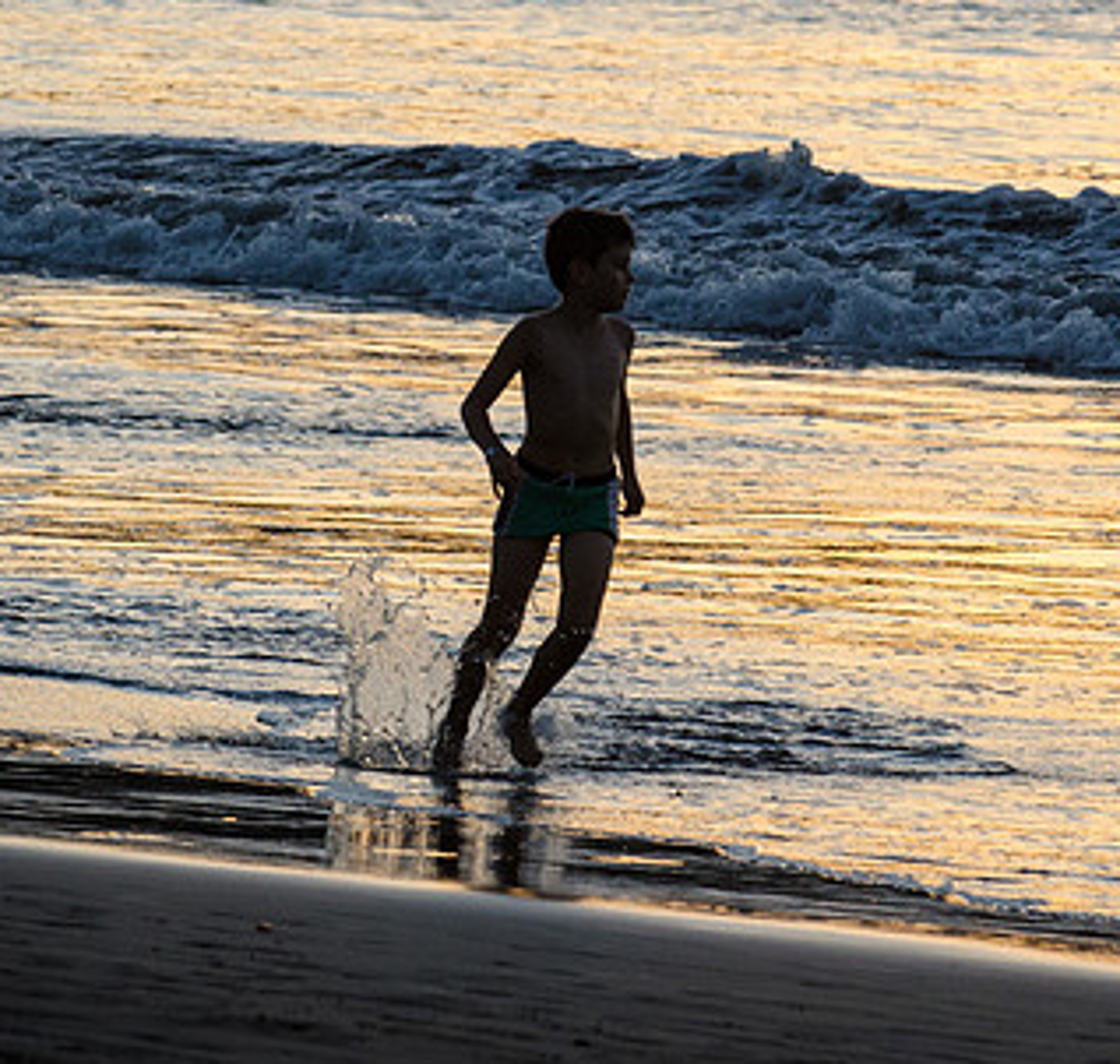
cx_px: 399
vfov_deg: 3.1
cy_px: 321
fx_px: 19883
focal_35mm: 557
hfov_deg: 3.2
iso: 800
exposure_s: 1/1000
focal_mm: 200
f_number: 8
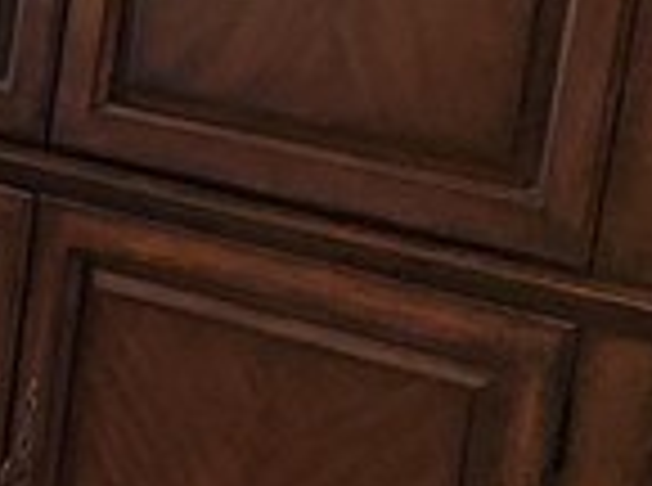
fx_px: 3194
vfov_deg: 8.7
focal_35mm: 170
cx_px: -1255
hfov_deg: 9.4
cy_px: 212
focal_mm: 6.7
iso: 200
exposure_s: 1/60
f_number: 1.8
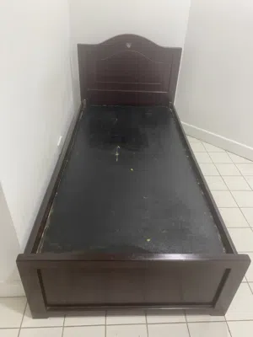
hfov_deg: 53.1
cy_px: 168
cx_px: 126
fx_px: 253
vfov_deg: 67.3
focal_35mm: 26
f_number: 1.8
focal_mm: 4.25
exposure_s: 1/50
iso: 125
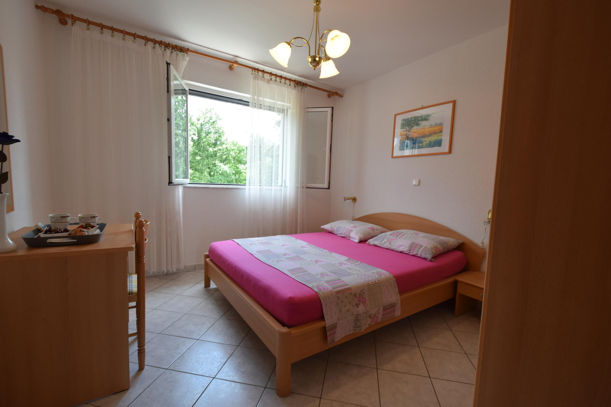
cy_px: 204
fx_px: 255
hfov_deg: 100.4
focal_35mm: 15
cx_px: 306
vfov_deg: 77.3
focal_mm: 10
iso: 400
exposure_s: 1/125
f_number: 5.6
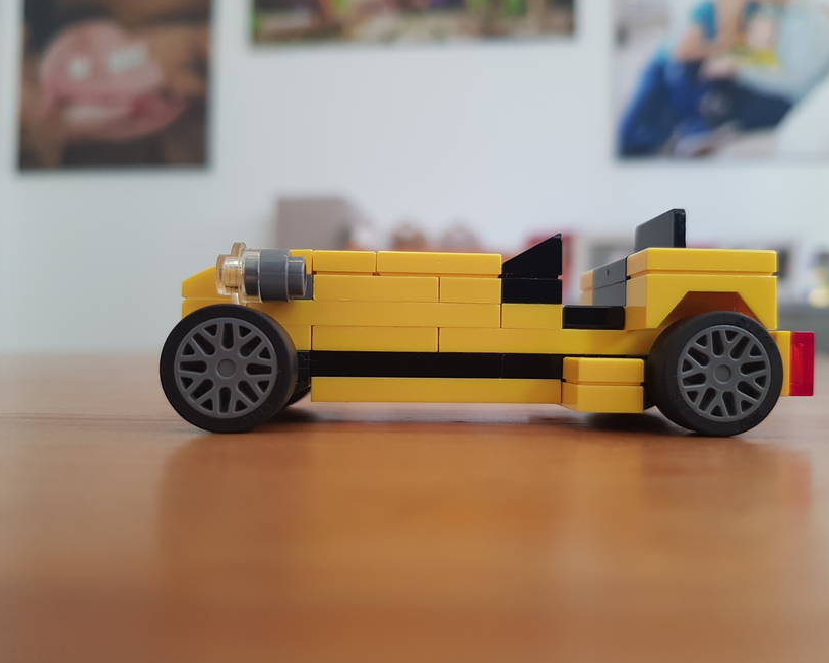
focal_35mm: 28
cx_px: 443
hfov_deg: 62.1
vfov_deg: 51.5
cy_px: 338
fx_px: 687
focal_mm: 4.3
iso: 100
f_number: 1.7
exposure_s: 1/50
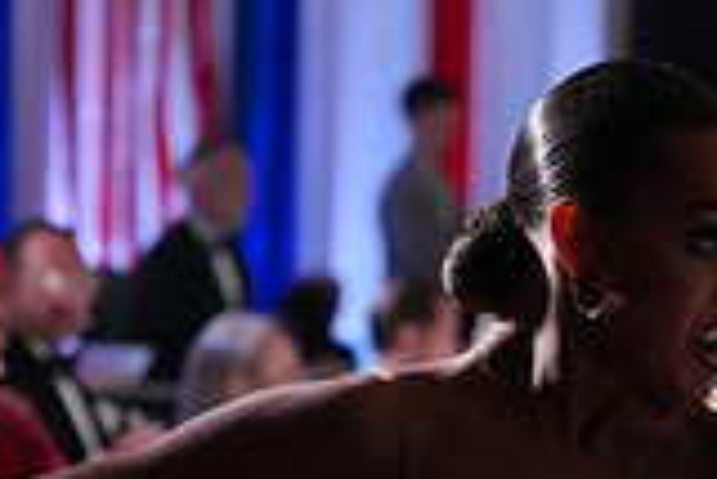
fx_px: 6638
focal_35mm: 333
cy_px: 714
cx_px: 587
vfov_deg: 4.1
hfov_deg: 6.2
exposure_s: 1/400
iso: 5000
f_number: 4
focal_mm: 92
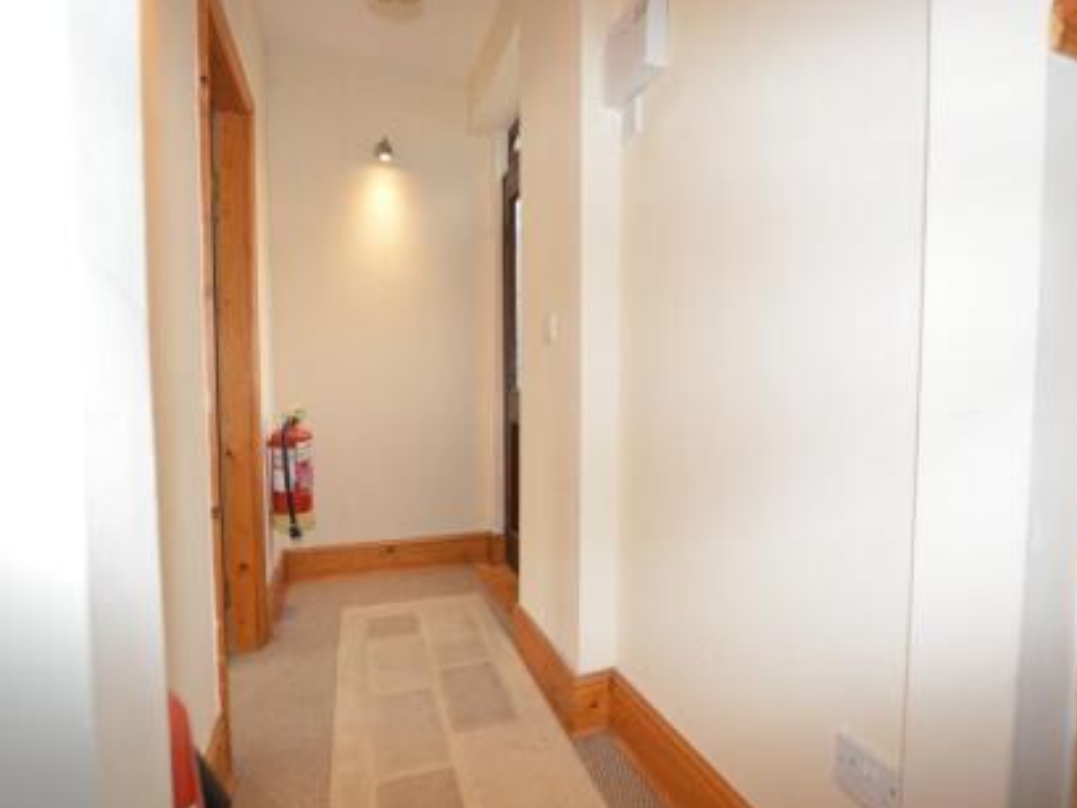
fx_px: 600
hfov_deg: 83.6
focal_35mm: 19
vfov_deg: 67.9
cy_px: 409
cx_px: 585
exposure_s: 1/60
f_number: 4
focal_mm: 11.5
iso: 720
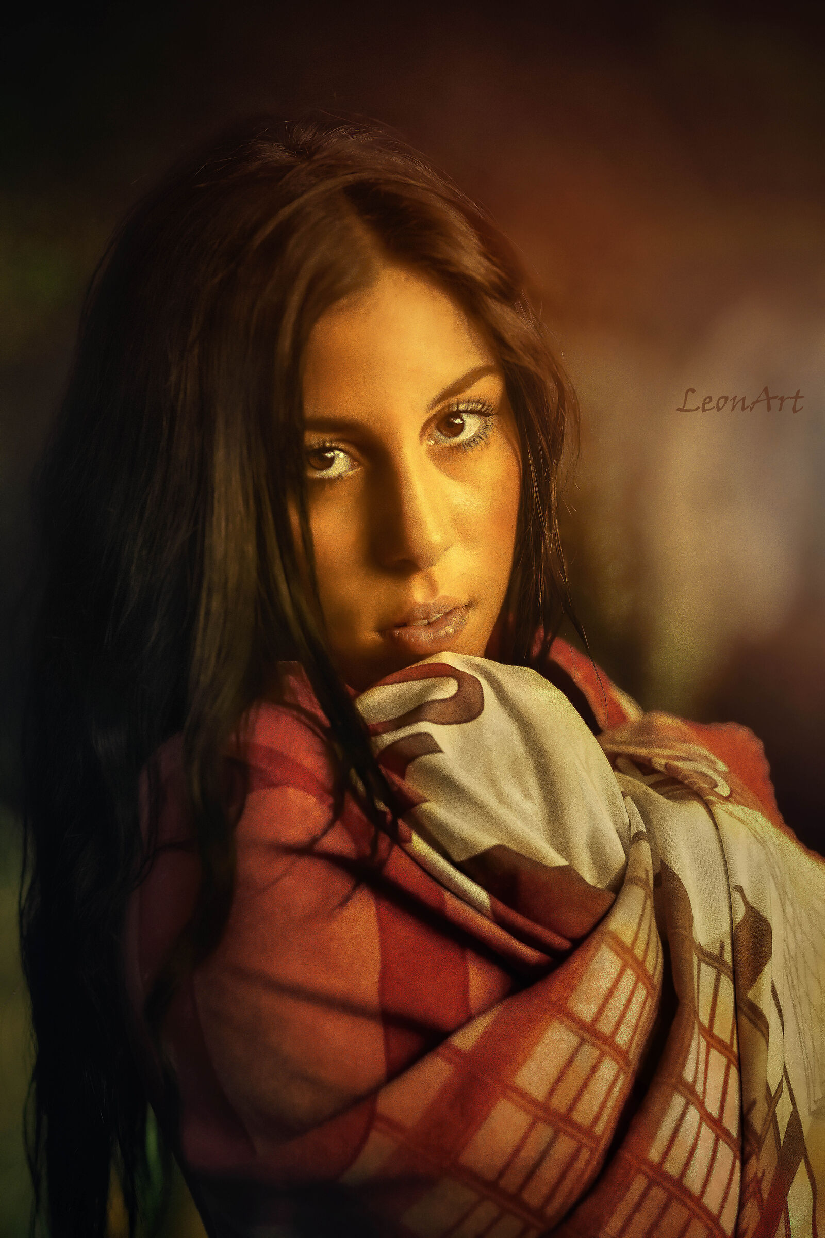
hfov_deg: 16.1
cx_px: 412
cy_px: 619
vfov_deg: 23.9
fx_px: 2922
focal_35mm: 85
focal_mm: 85
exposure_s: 1/1250
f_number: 2.8
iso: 1600
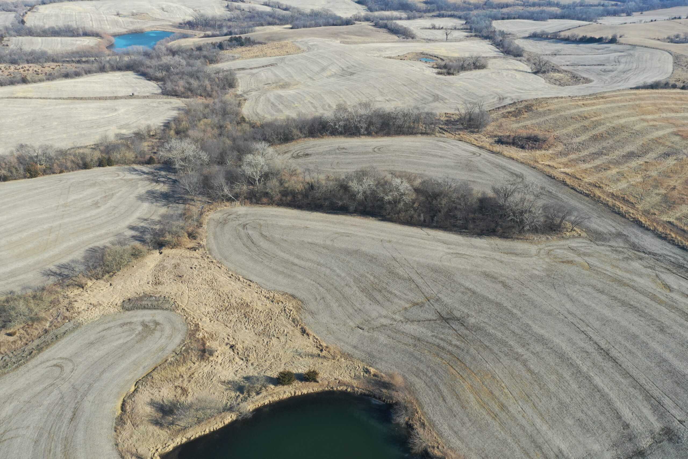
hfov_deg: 65.5
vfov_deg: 46.4
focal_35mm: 28
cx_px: 344
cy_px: 230
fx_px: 535
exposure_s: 1/320
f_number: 5
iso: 100
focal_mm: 10.26
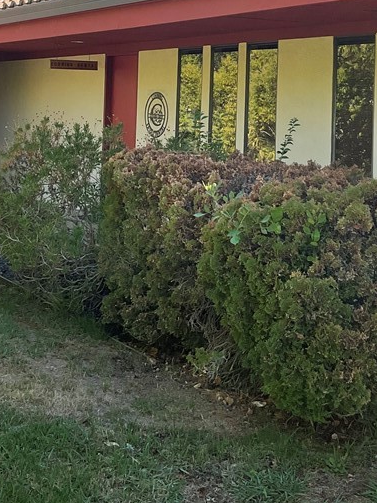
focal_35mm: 59
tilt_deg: +3.5
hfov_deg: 24.8
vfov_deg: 31.4
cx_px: 211
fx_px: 857
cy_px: 68
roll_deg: -1.5
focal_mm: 3
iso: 16
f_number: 1.8
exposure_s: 1/620
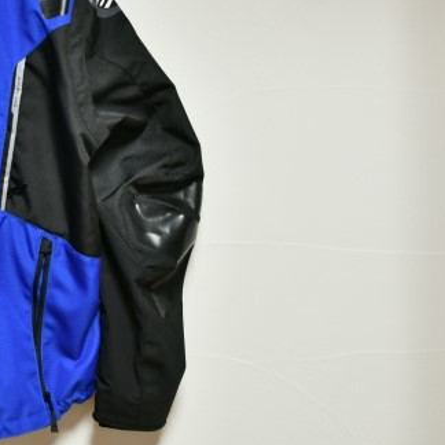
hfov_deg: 23.8
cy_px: 129
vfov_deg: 25.2
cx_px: -44
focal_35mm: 68
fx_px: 989
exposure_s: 1/20
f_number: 2.8
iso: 125
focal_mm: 24
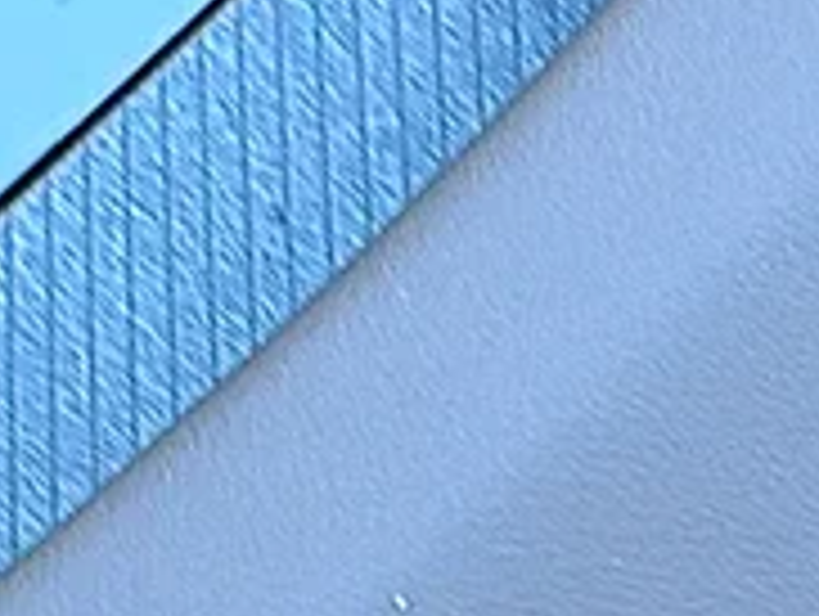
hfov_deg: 11.2
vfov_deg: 8.7
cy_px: -384
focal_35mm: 165
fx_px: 3909
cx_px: -626
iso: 50
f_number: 1.78
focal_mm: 6.86
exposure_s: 1/40
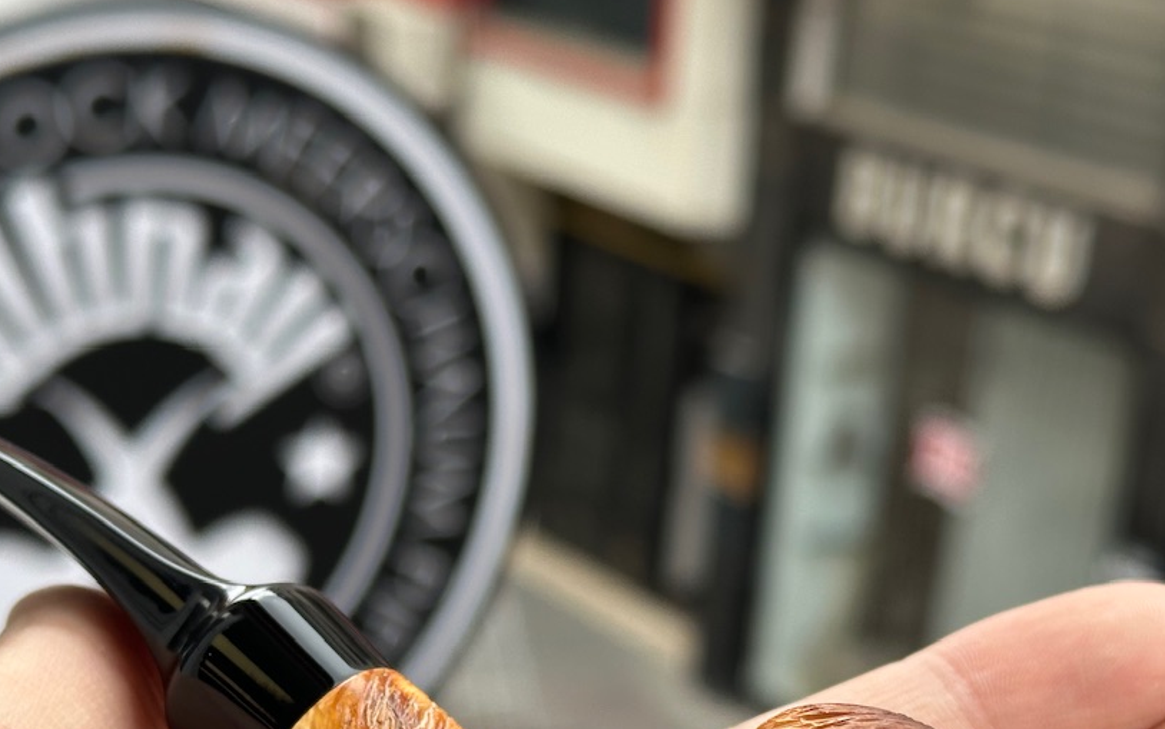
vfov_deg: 16.1
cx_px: 542
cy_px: 634
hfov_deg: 25.8
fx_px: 2540
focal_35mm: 80
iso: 64
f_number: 1.78
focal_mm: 6.86
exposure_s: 1/894
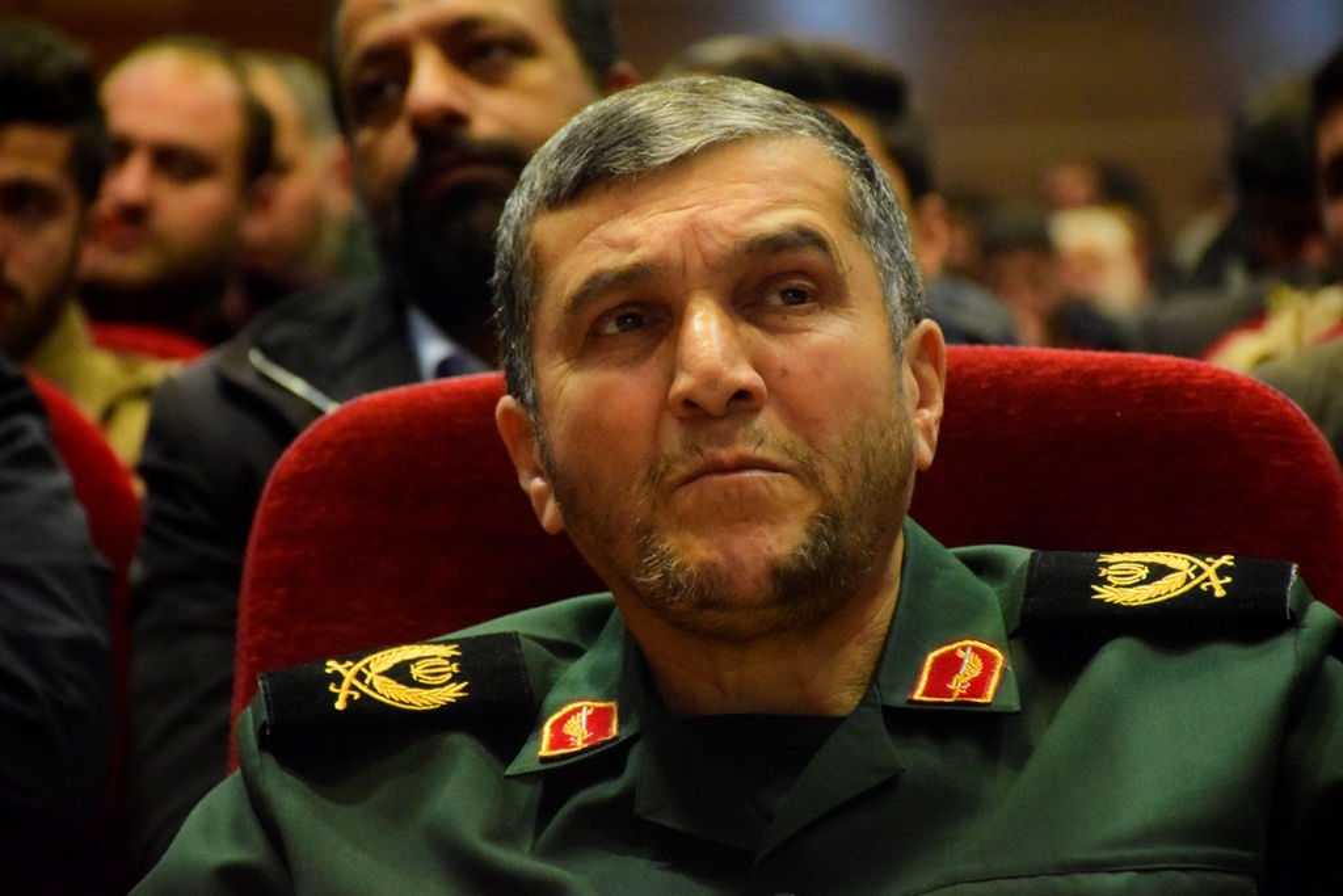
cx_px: 672
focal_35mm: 174
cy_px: 448
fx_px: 6492
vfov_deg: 7.9
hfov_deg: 11.8
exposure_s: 1/125
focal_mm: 116
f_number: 5.6
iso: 6400
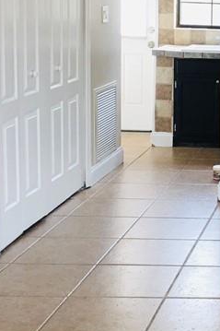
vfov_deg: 23.4
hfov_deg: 14.5
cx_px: 361
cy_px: 85
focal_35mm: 86
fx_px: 789
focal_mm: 4.15
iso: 32
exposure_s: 1/30
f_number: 2.2
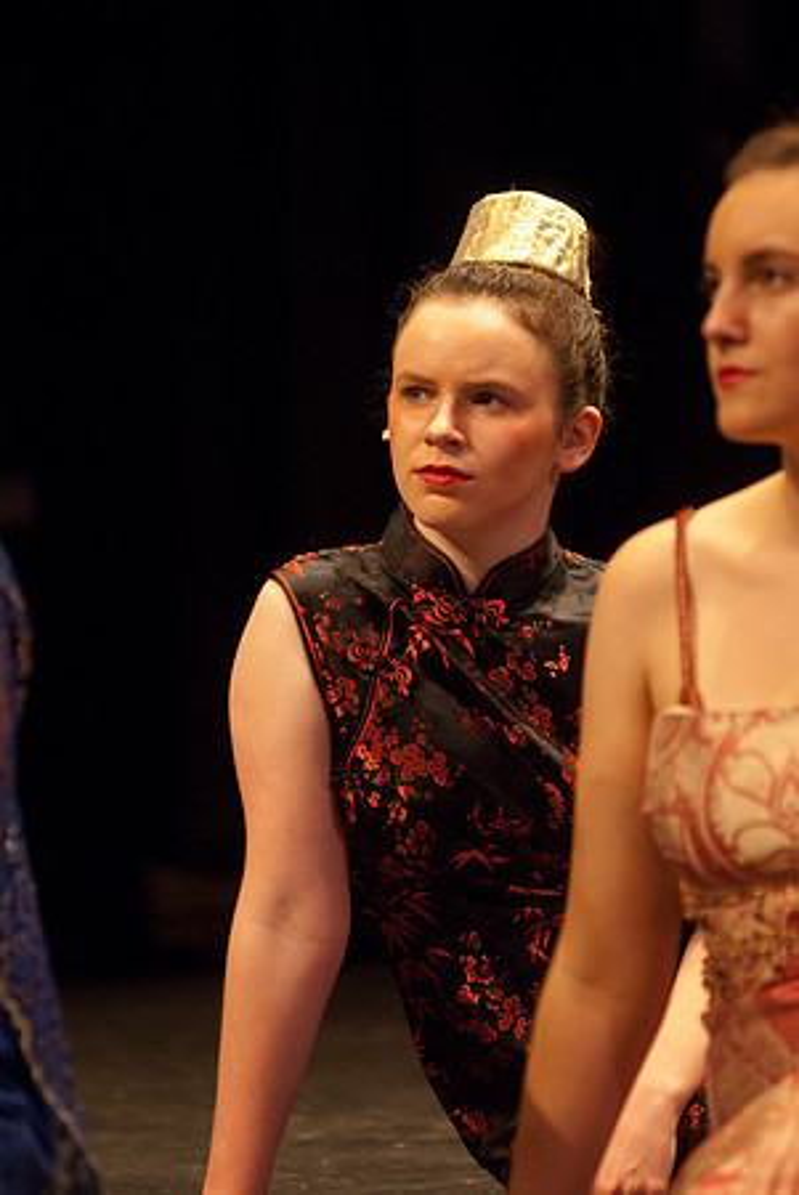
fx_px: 9964
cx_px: 400
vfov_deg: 6.9
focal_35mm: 300
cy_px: 598
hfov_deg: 4.6
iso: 1000
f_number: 2.8
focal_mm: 200
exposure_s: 1/125
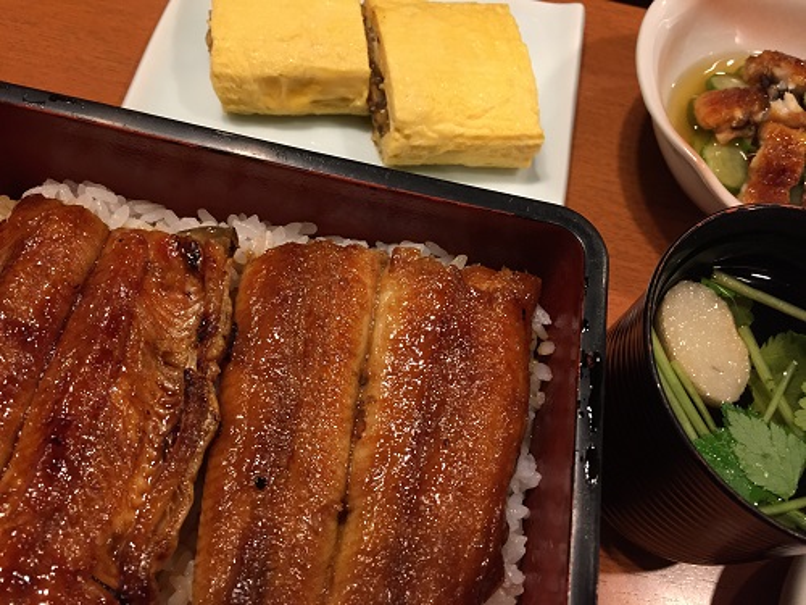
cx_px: 403
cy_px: 302
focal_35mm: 29
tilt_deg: -63.5
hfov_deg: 61.7
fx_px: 675
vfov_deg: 48.2
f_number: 2.2
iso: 125
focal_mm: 4.15
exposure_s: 1/30
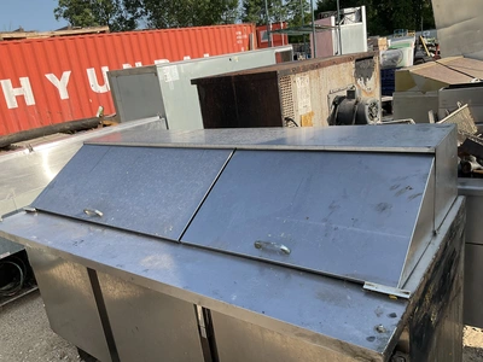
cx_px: 242
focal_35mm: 29
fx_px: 405
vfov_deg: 48.2
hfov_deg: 61.7
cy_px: 181
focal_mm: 3
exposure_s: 1/978
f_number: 1.8
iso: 25
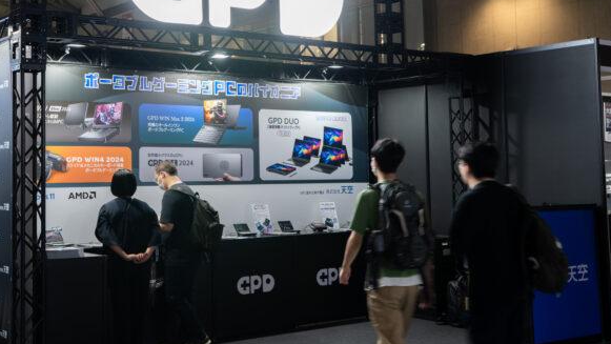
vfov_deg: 22.1
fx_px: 875
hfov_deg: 38.2
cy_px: 101
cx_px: 215
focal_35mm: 54
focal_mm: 39
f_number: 4
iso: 250
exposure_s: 1/25
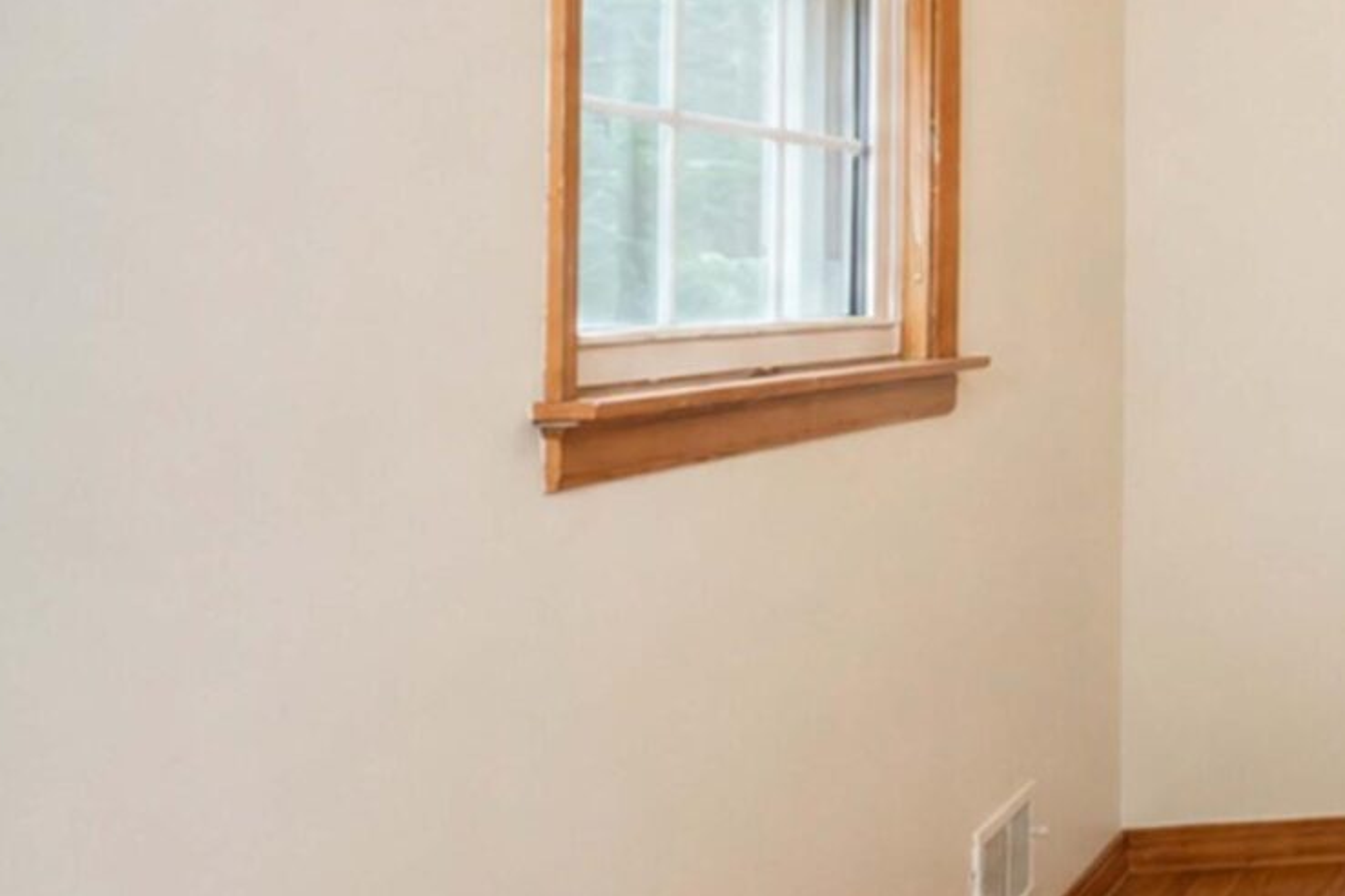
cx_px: 2216
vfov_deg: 25.8
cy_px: 298
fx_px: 1943
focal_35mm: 52
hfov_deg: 24.6
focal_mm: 10
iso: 2000
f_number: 7.1
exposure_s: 1/60
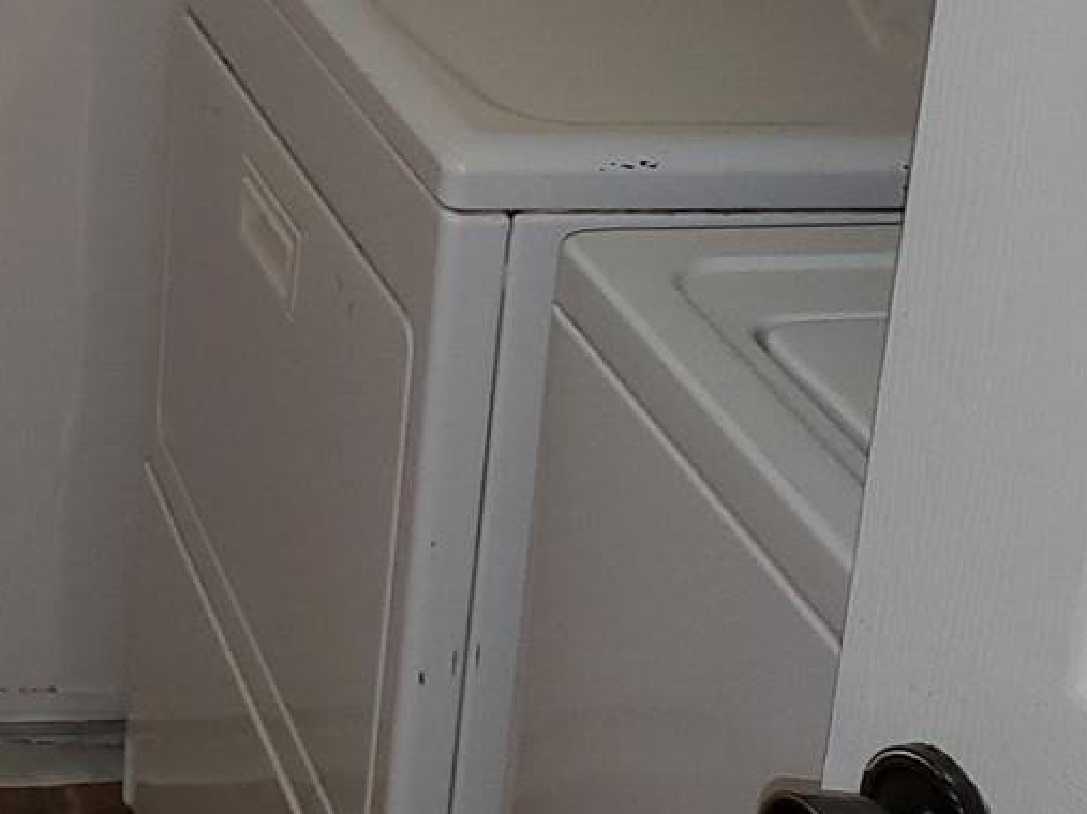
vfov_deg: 17.1
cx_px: -221
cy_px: -189
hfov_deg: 22.0
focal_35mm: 82
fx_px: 2574
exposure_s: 1/40
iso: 100
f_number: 2.4
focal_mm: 4.3
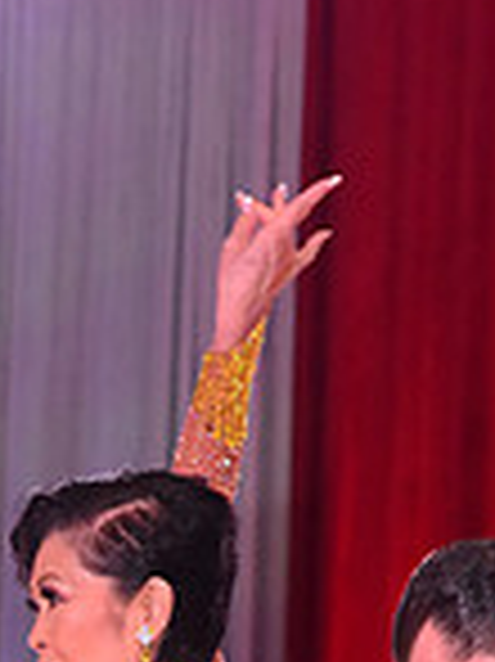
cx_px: 344
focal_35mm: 327
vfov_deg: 6.0
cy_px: 1126
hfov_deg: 4.5
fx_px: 6244
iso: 2500
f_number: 6.3
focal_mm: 86
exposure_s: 1/320
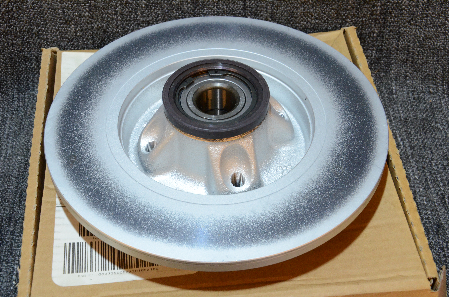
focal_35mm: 57
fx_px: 709
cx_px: 224
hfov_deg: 35.1
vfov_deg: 23.7
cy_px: 148
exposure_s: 1/50
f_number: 14
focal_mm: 38
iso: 2500
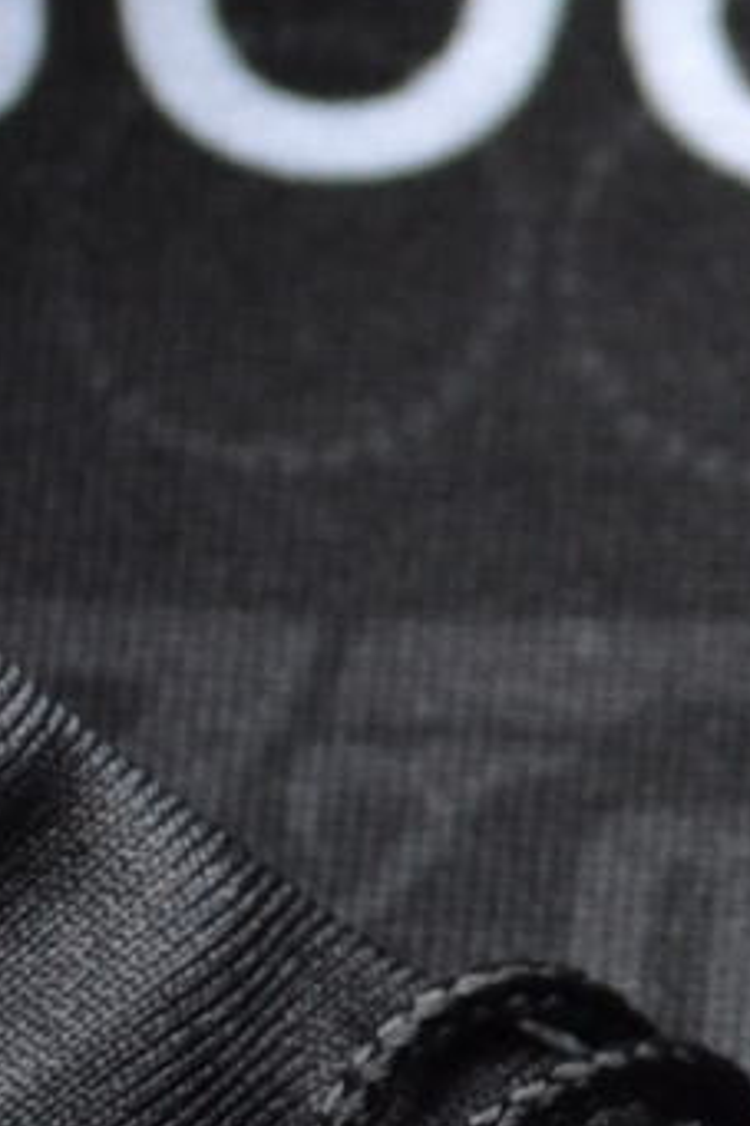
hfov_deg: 3.9
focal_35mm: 345
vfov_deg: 6.0
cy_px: 165
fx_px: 10791
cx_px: 2009
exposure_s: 1/60
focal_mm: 34
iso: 400
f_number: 5
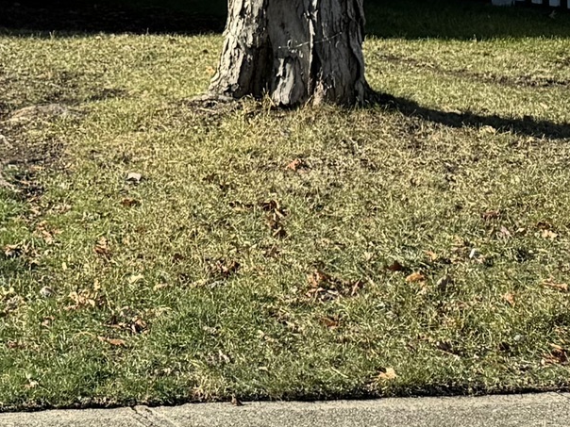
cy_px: -249
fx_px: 2009
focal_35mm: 122
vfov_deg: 11.5
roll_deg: +0.0
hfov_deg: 13.5
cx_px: -610
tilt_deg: +2.9
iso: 80
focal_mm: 6.76
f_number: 1.78
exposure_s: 1/2331
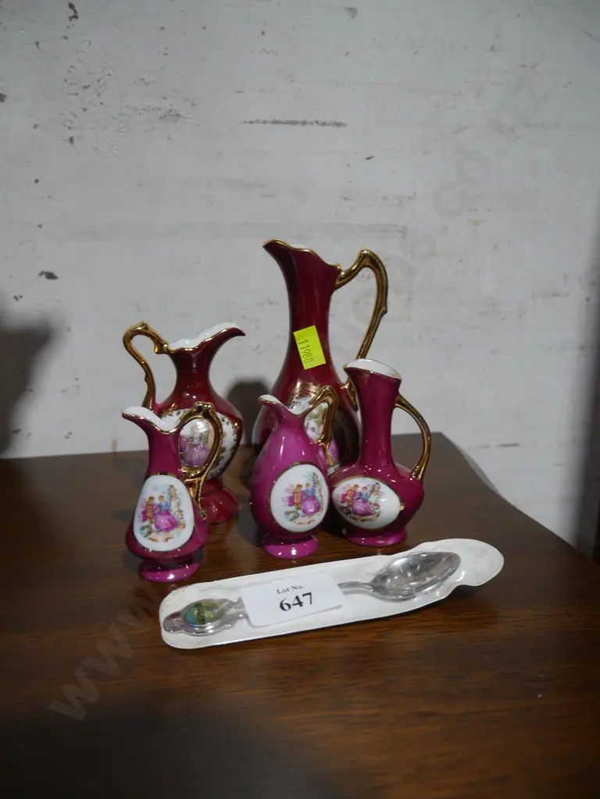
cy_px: 400
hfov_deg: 46.8
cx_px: 300
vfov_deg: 60.0
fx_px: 693
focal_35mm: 30
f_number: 3.6
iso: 200
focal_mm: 15
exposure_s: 1/60
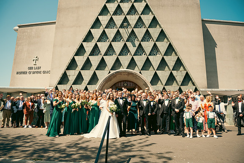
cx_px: 122
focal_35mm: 24
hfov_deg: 73.7
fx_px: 163
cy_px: 82
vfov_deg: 53.2
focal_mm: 24
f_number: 3.5
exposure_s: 1/1000
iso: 100
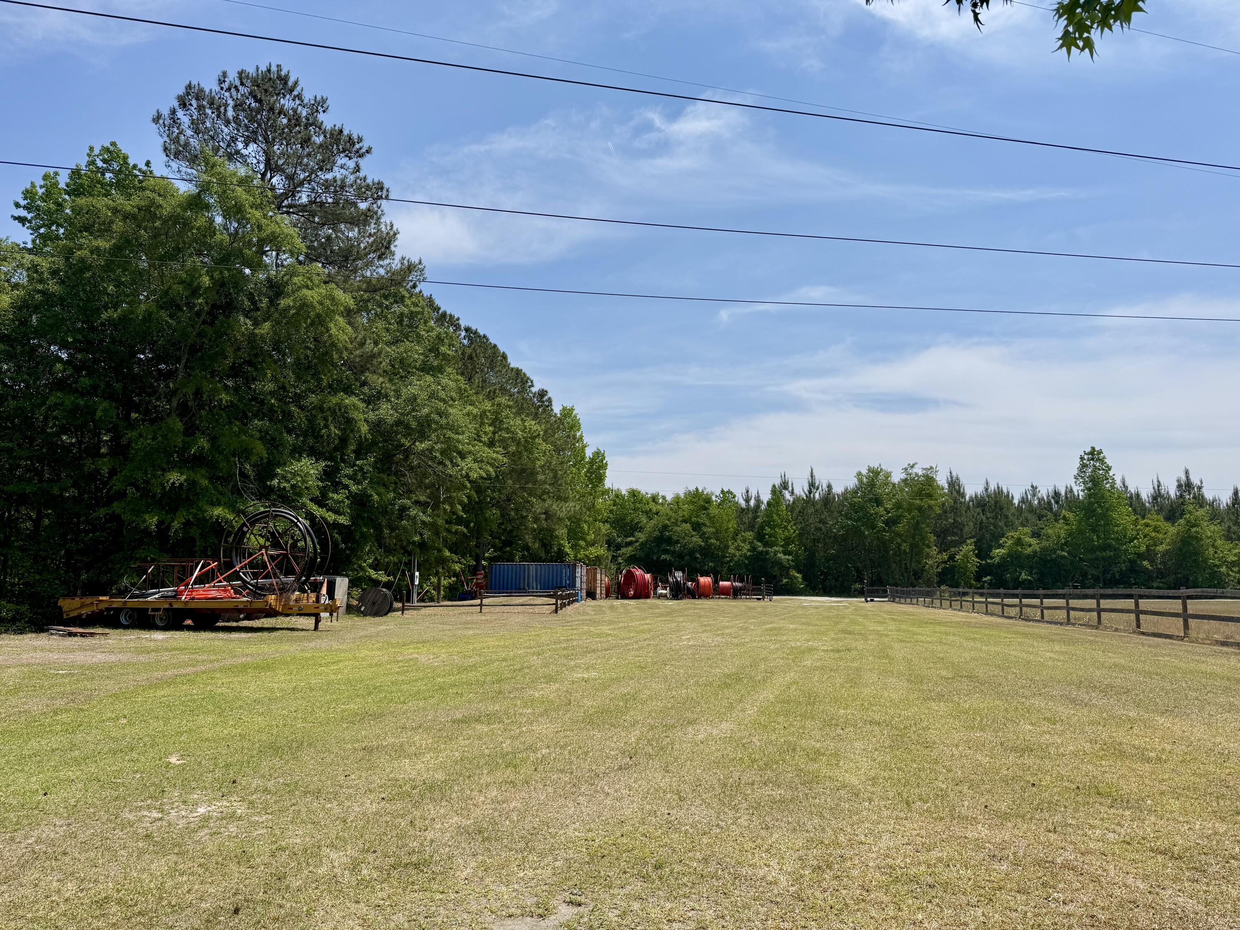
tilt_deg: +6.7
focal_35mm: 24
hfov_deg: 71.6
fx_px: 860
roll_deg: -1.8
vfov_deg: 56.8
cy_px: 465
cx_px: 620
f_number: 1.78
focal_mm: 6.76
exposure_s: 1/8130
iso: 80
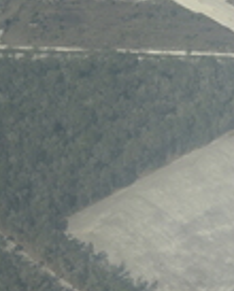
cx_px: 449
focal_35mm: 295
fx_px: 2548
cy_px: 291
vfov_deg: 6.5
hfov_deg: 5.2
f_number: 9
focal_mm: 48
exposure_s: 1/320
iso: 200
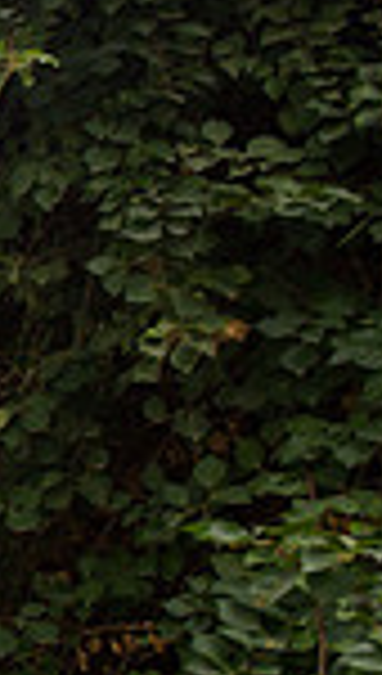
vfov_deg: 21.8
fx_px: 1737
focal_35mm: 97
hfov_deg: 9.1
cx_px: -876
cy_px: 506
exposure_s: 1/250
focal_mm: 24
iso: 100
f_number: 3.5
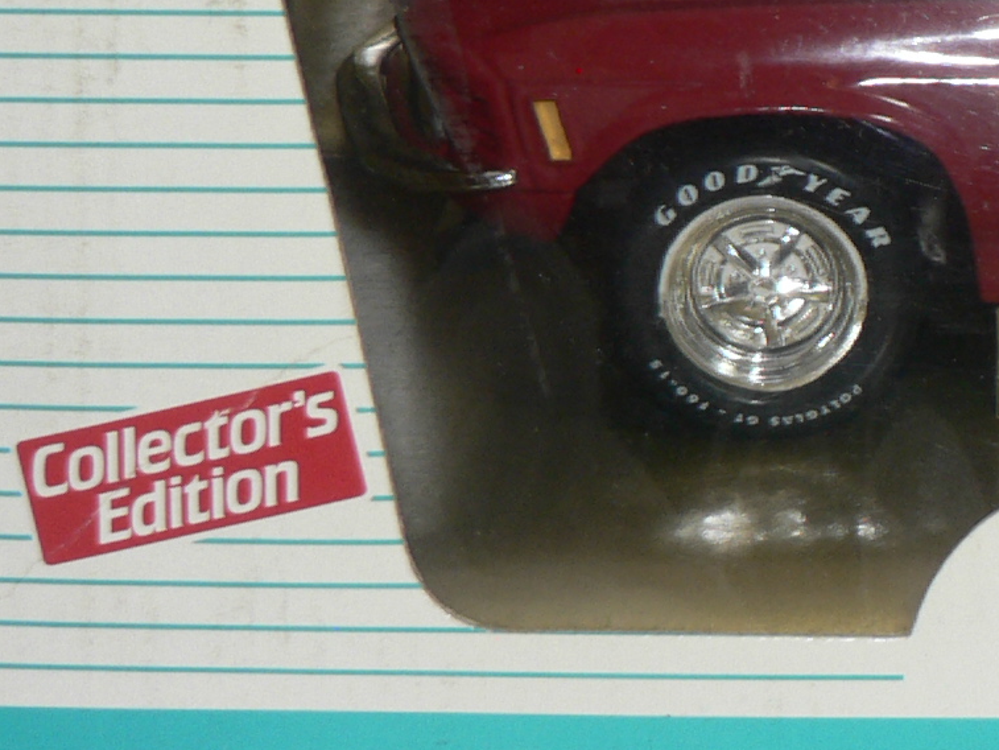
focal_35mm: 169
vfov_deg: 8.8
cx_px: 1423
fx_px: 4878
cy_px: 165
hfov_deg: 11.3
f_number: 2.8
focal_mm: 8.3
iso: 80
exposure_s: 1/60
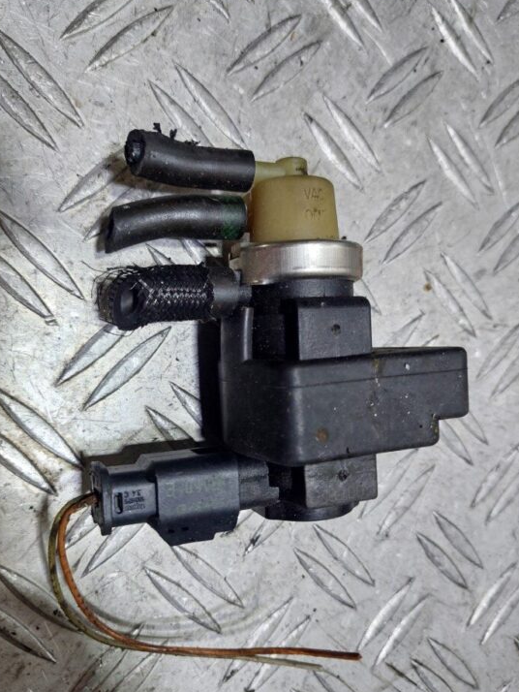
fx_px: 559
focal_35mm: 28
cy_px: 375
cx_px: 251
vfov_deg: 63.3
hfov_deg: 49.8
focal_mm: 5.23
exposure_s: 1/50
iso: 80
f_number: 1.8
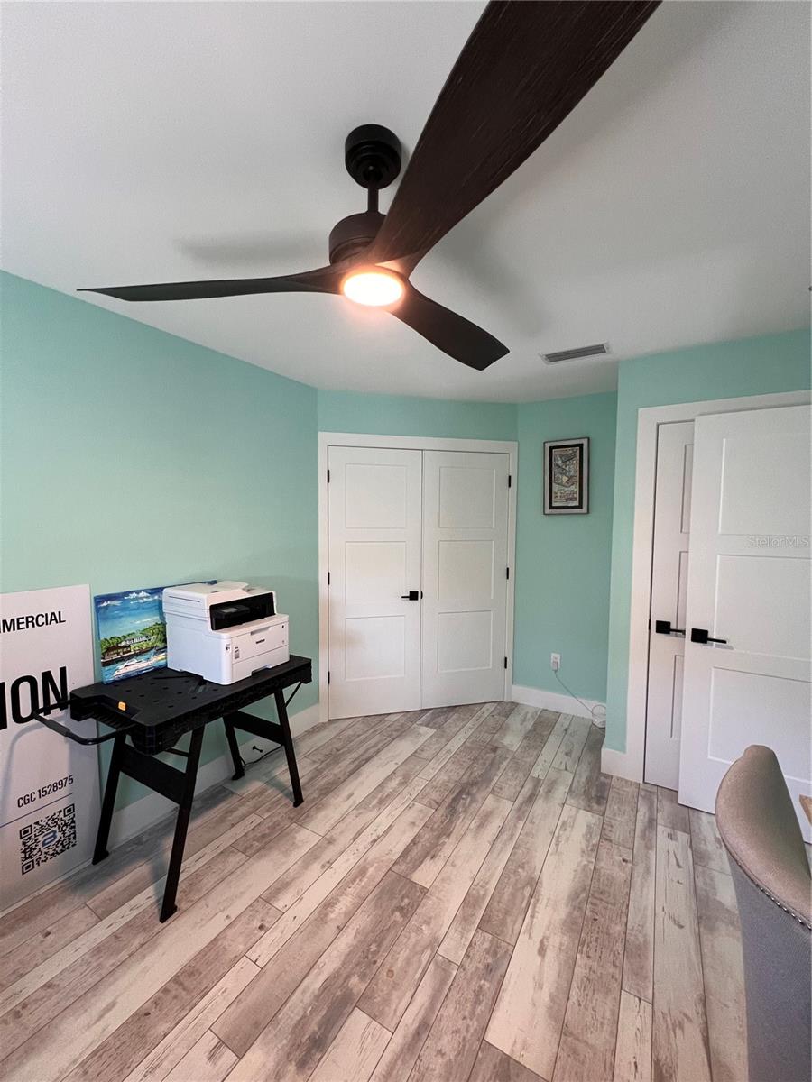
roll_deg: +0.4
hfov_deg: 89.9
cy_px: 541
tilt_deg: -2.2
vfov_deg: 106.2
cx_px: 406
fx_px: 407
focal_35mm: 13
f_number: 1.8
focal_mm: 1.57
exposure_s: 1/60
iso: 200
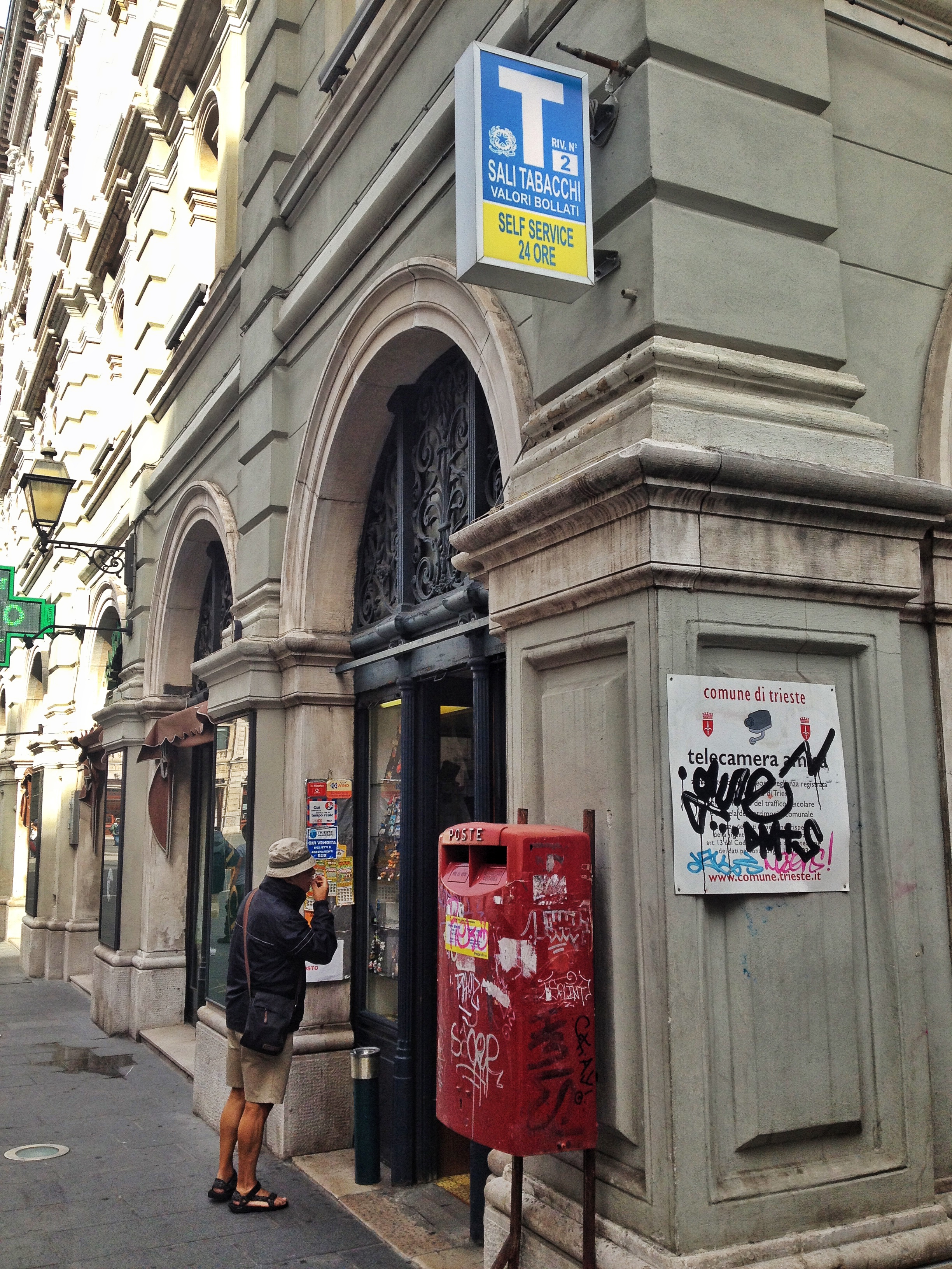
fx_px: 1283
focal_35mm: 35
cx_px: 476
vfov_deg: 52.6
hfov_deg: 40.7
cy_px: 634
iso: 50
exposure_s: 1/665
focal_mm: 4.28
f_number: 2.4
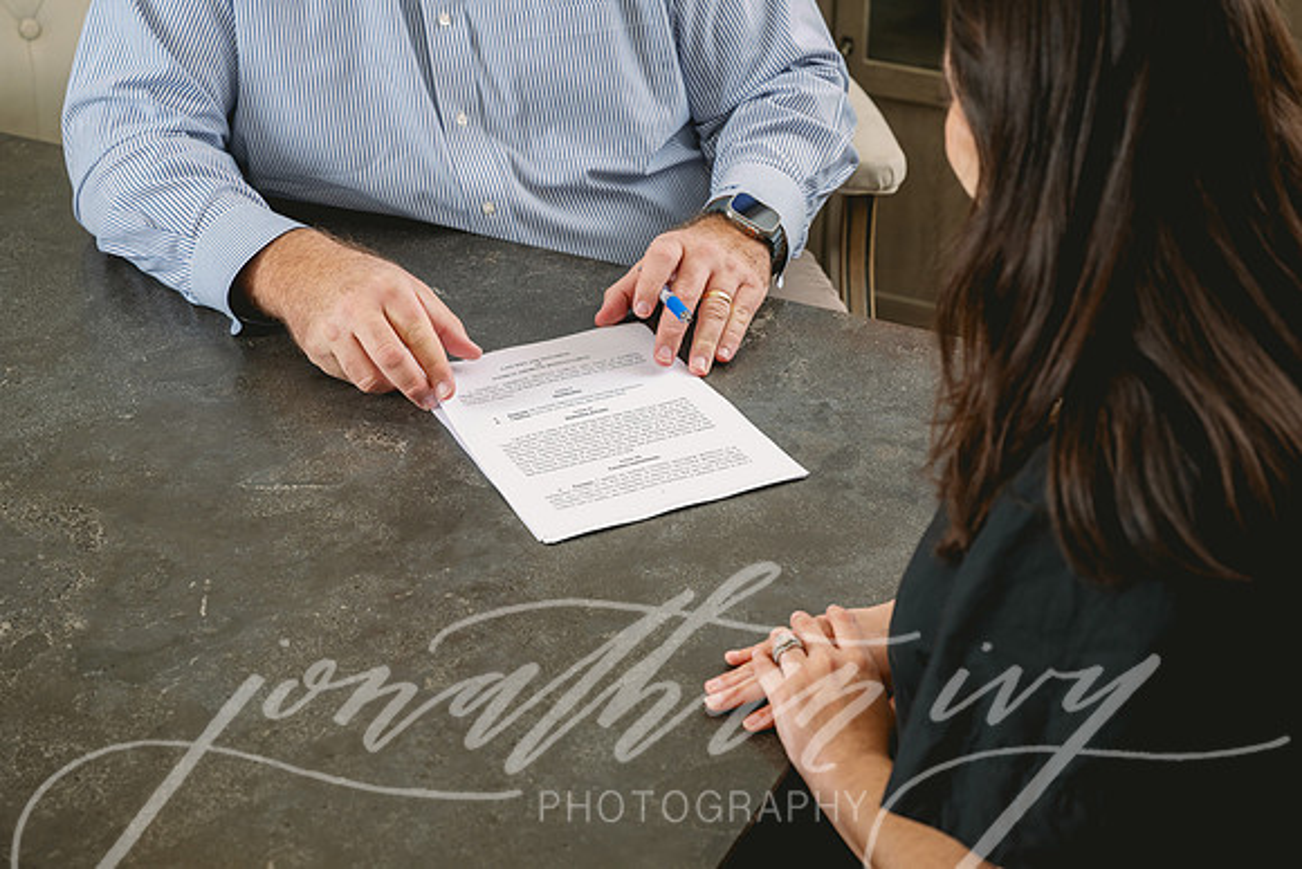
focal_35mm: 70
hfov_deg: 28.8
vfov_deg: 19.5
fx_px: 2532
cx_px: 651
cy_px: 434
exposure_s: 1/160
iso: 200
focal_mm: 70
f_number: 5.6
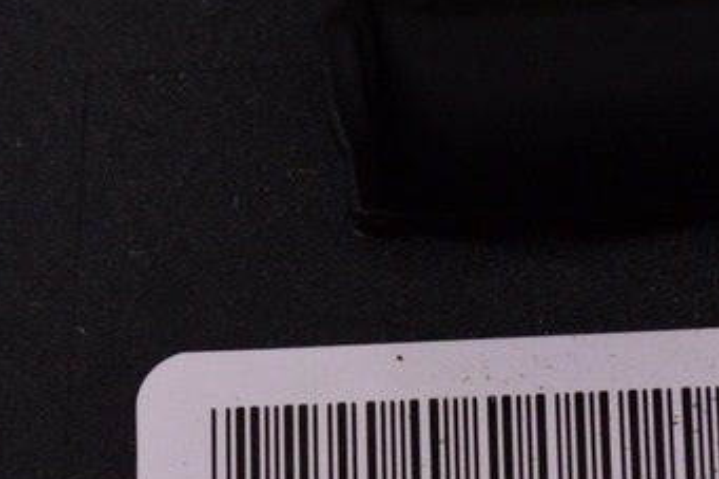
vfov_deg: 5.5
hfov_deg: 8.3
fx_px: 4941
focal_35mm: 248
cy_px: 364
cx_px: 439
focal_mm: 55
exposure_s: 1/200
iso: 1600
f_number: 8
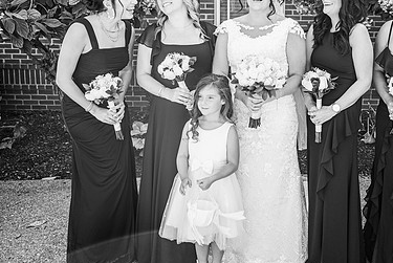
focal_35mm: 39
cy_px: 68
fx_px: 426
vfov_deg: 33.7
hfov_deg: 48.6
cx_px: 263
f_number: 2.8
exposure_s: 1/640
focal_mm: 24
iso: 160
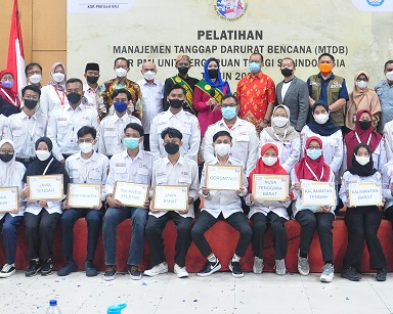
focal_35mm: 53
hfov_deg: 35.2
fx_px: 616
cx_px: 247
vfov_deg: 28.4
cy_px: 100
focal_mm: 18
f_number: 5
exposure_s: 1/40
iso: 3200
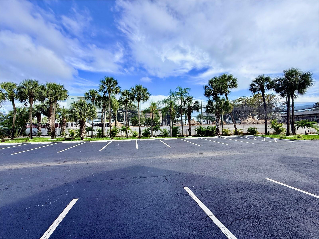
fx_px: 129
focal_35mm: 14
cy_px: 120
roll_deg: +1.2
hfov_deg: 102.1
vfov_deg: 85.7
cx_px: 160
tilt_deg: +3.6
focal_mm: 2.22
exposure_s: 1/1167
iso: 50
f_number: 2.2
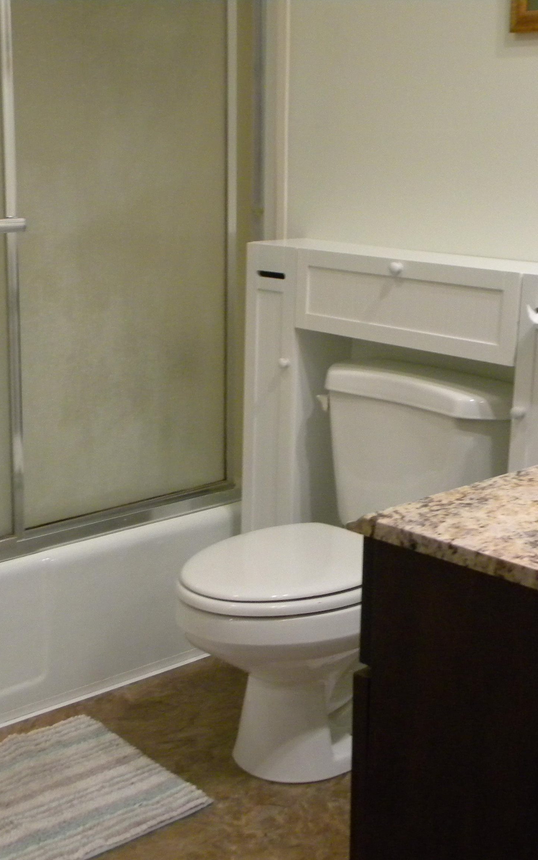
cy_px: 430
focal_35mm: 51
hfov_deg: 25.2
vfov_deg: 39.6
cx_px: 185
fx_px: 1196
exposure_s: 1/27.4
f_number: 3.7
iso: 400
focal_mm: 6.4
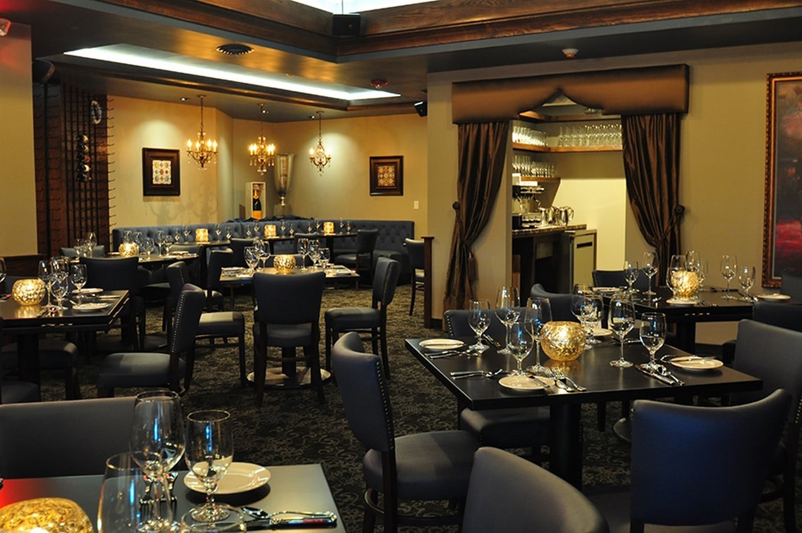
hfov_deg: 53.2
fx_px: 801
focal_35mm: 36
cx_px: 401
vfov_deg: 36.8
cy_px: 266
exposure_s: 2
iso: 1000
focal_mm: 24
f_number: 5.6
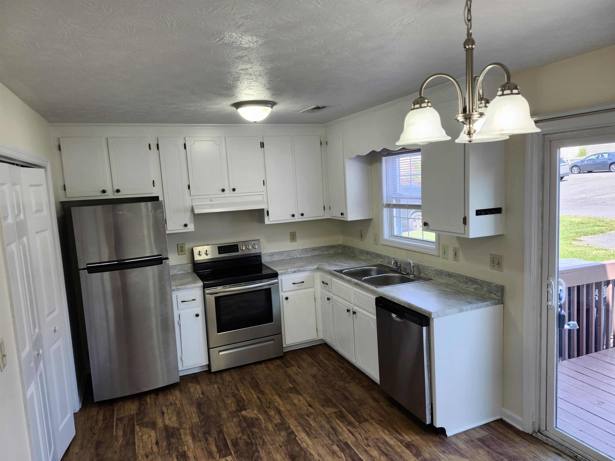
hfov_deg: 73.9
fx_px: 409
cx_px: 308
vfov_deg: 58.9
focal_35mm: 23
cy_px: 230
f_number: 1.8
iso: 50
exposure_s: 1/120
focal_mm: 5.54
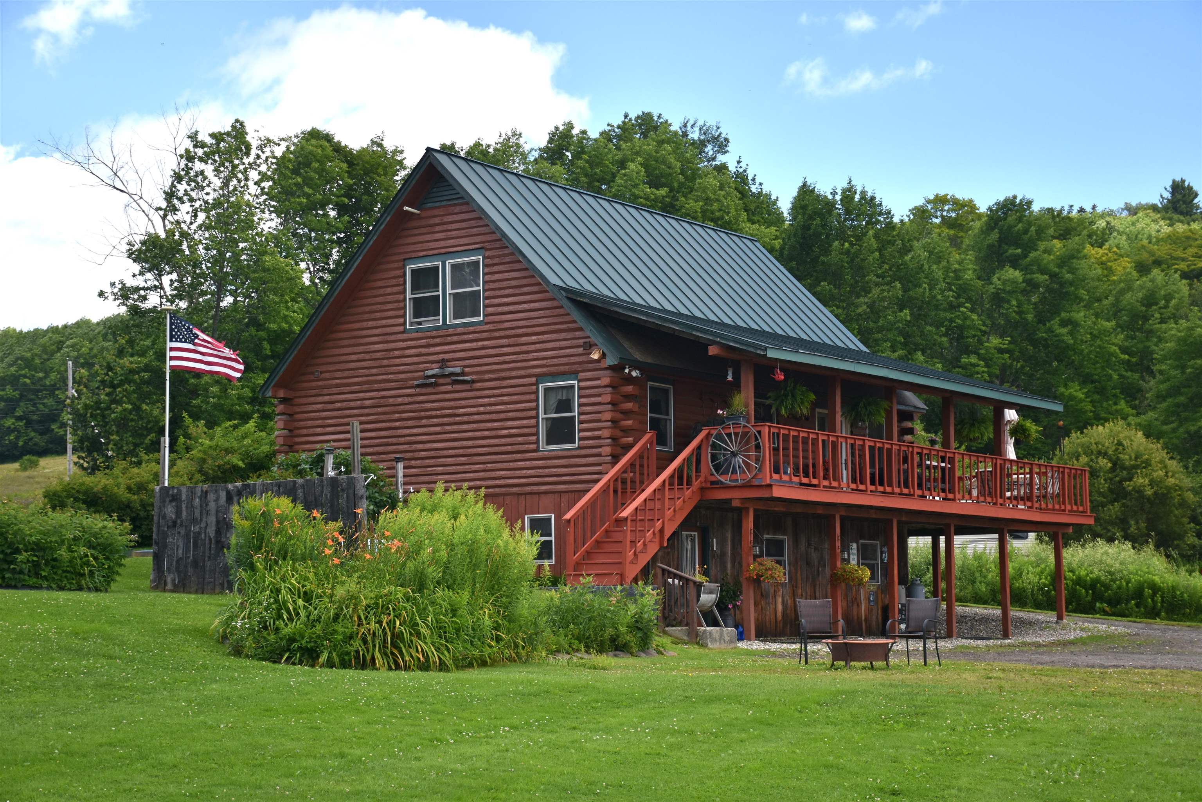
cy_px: 401
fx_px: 2103
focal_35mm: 63
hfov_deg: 31.9
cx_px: 601
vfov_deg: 21.6
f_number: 4.5
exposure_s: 1/250
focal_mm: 42
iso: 160
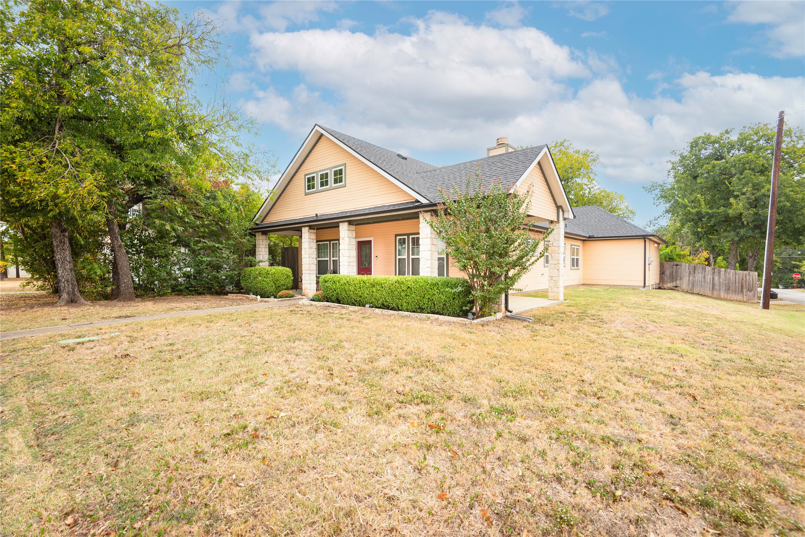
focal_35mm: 16
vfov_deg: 73.8
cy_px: 268
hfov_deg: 96.7
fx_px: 358
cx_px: 402
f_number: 7.1
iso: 100
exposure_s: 1/50
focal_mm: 16
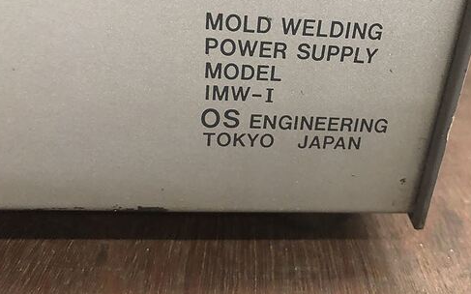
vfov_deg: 32.3
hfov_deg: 49.8
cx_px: 298
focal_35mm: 39
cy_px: 86
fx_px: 500
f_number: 1.8
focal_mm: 3.99
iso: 80
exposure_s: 1/7
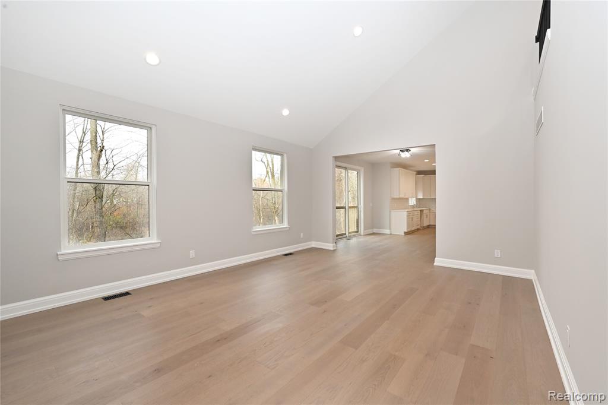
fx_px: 236
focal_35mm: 14
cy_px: 202
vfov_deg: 81.2
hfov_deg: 104.3
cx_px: 304
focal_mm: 14
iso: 800
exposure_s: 1/60
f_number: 10
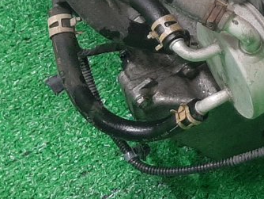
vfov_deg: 12.7
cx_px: 424
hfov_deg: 15.8
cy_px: -71
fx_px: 855
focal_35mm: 112
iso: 168
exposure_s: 1/50
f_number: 1.7
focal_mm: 3.93
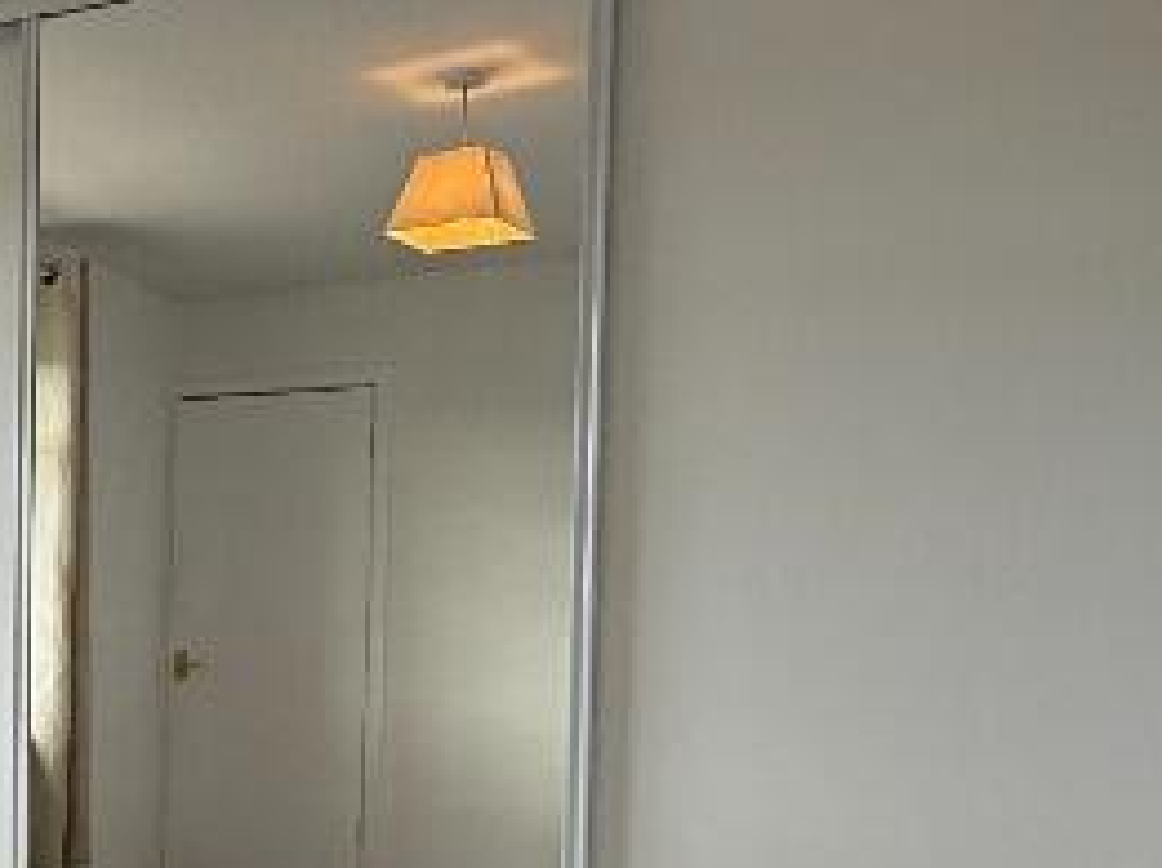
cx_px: -174
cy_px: 779
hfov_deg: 30.5
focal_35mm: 55
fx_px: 1844
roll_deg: -0.4
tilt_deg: -2.4
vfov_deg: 25.7
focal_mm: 2.22
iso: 64
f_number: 2.2
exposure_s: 1/137
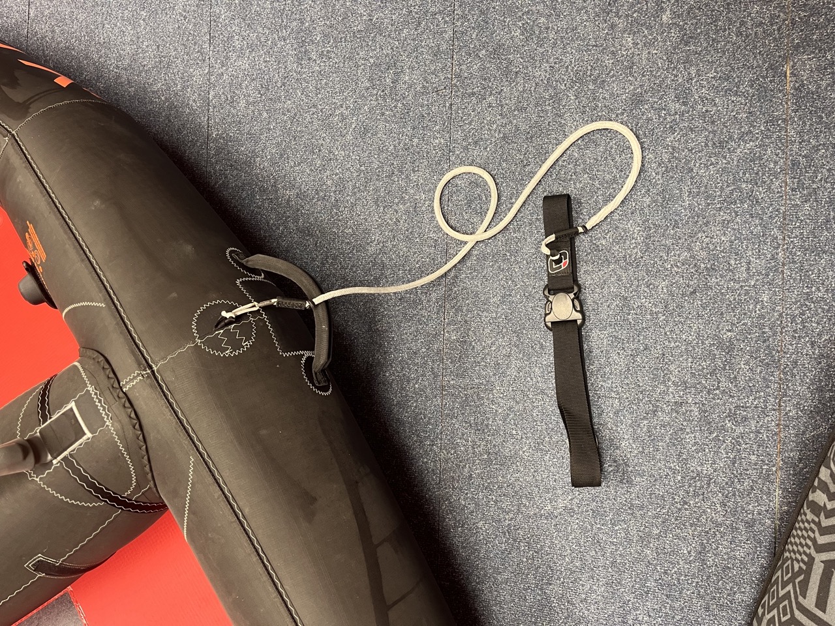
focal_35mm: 26
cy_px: 313
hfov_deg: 67.3
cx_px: 418
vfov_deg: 53.1
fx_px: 627
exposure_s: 1/50
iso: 200
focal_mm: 5.1
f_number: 1.6
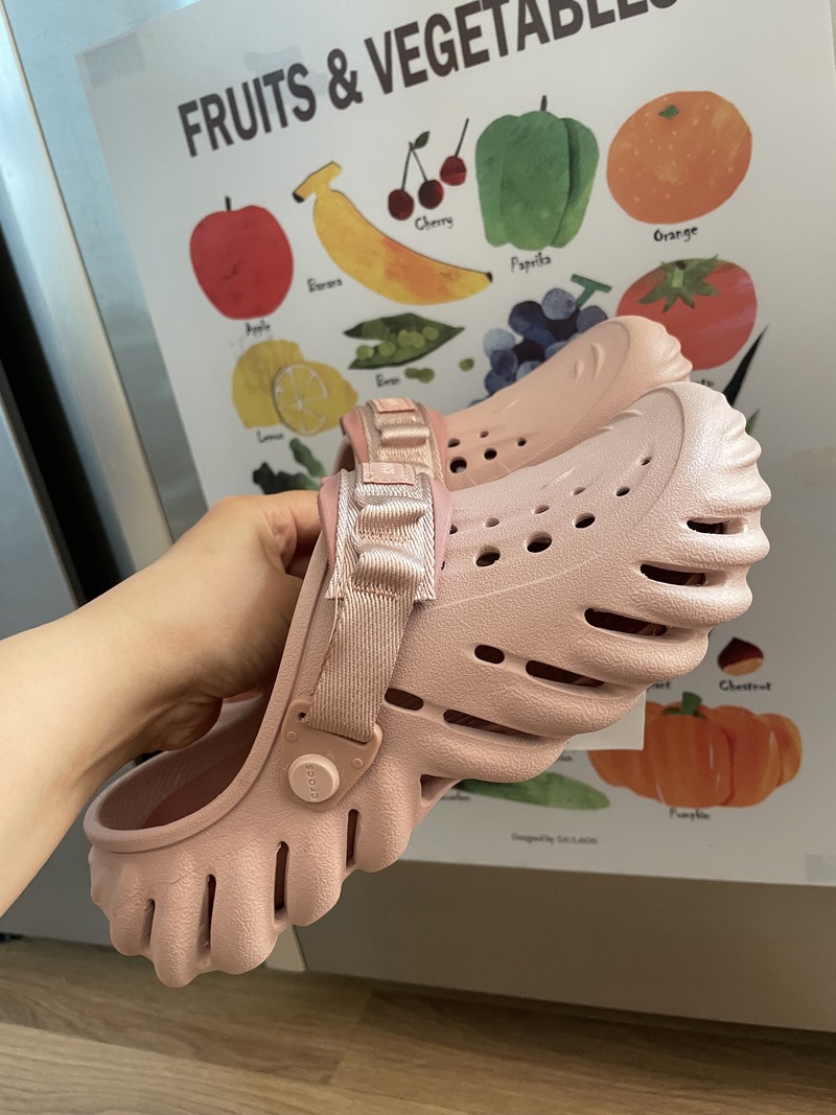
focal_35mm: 26
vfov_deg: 67.3
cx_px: 418
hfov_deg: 53.1
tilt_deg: -20.1
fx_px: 837
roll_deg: +12.1
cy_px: 558
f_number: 1.6
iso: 320
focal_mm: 4.2
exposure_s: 1/60
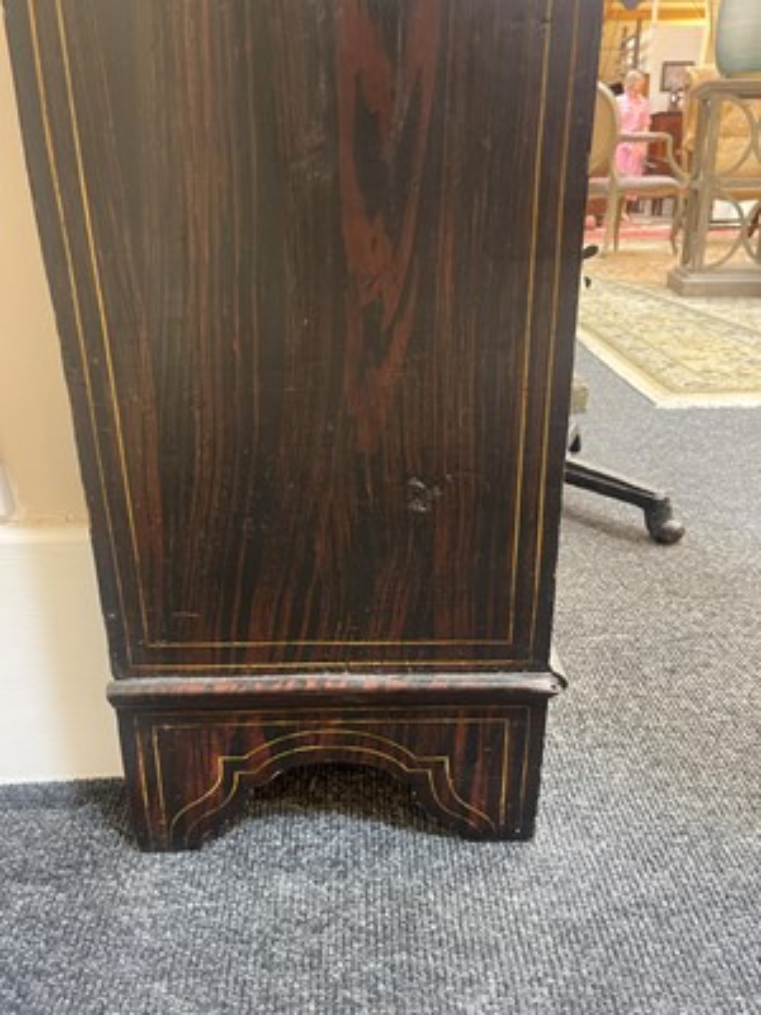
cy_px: 508
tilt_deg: -21.9
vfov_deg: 67.3
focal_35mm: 26
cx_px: 380
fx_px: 762
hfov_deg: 53.1
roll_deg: +3.0
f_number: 1.6
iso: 500
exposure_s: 1/33
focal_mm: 5.1
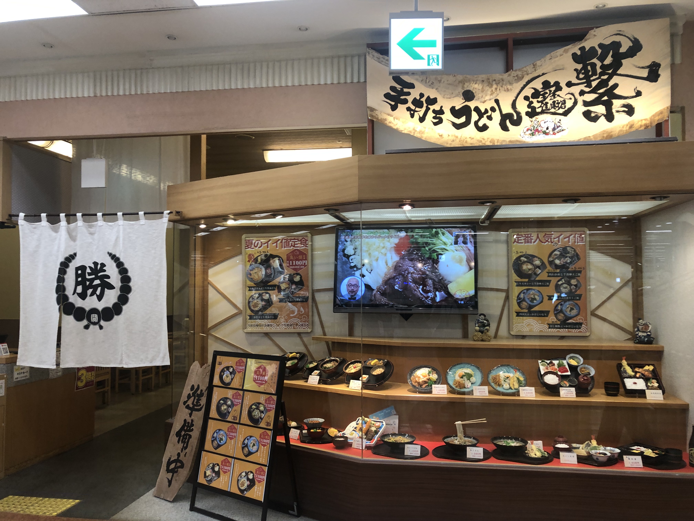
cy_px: 260
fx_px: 561
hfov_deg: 63.4
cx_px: 347
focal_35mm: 28
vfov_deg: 49.7
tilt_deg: +0.8
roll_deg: +2.5
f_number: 1.8
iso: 25
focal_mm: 3.99
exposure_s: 1/40
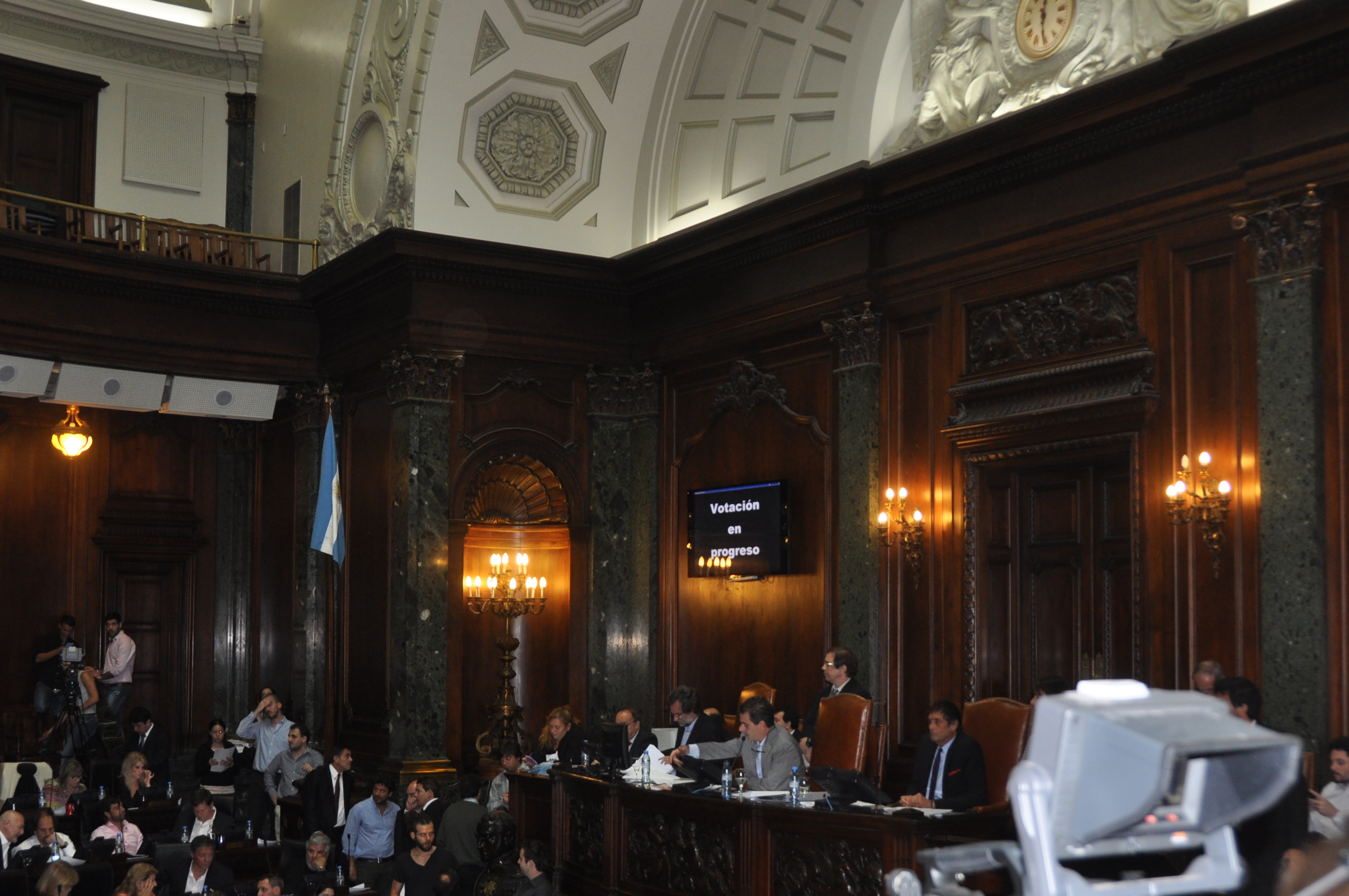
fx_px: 1572
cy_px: 548
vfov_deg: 31.7
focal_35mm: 42
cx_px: 669
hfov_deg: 46.4
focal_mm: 20
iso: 400
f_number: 3.5
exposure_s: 1/60
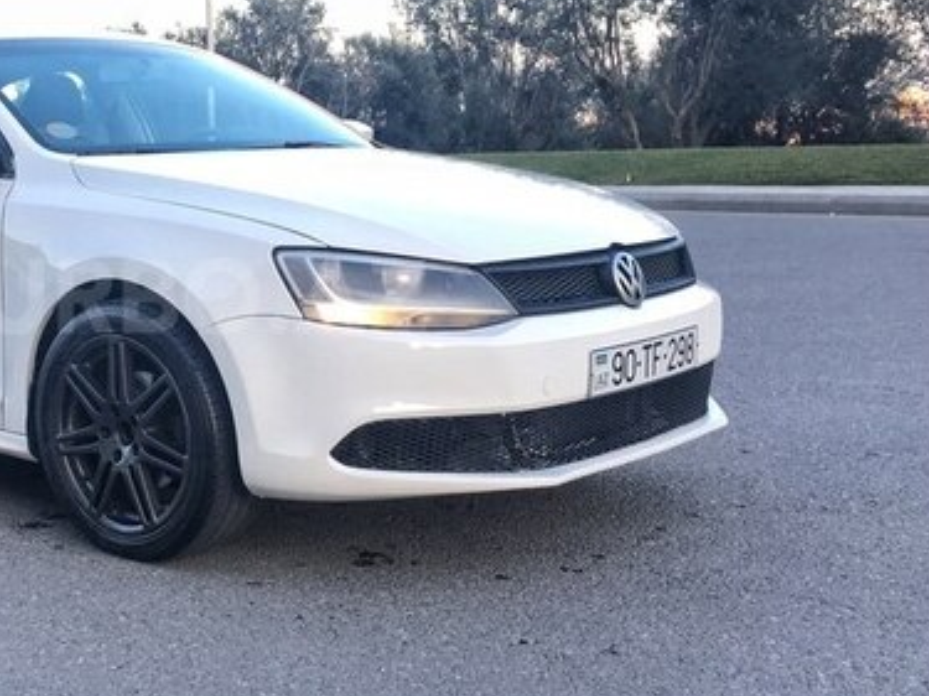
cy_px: 296
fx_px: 1368
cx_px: 173
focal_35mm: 51
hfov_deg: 36.1
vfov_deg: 28.5
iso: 32
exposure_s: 1/100
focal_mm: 4.15
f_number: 2.2
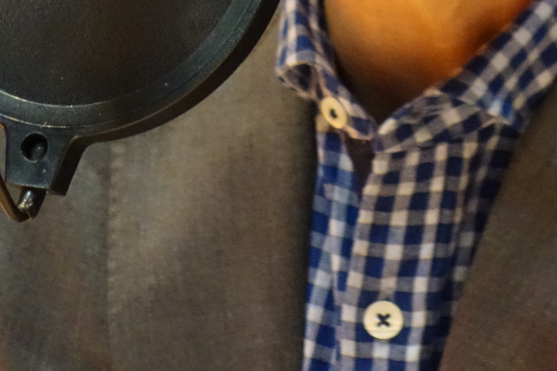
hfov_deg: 5.2
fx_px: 6080
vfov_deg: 3.5
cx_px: 433
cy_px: -256
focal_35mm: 393
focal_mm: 37.1
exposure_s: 1/30
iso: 1600
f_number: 4.9
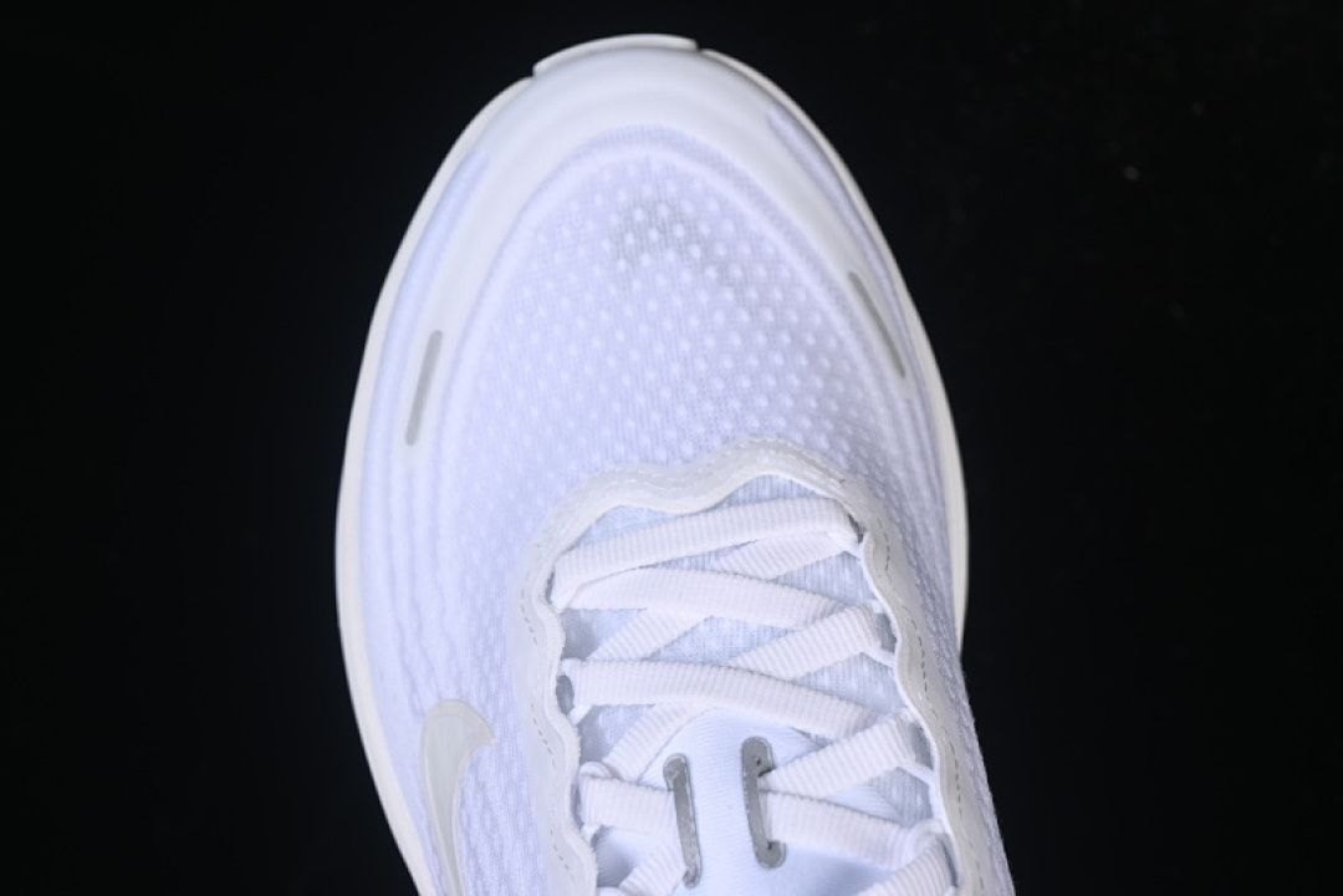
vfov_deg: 18.2
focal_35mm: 75
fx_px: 2798
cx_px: 672
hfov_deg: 27.0
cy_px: 448
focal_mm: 50
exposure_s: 1/100
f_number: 7.1
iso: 160
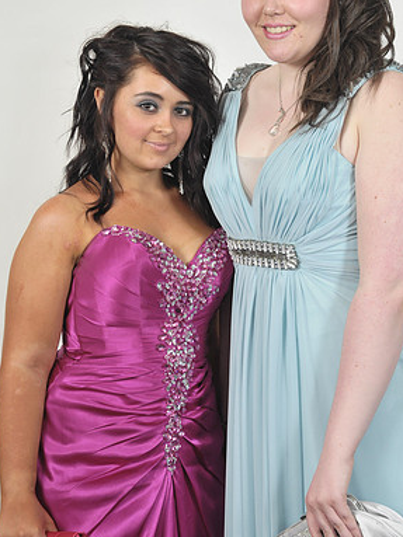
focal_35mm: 102
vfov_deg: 19.2
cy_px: 215
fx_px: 1584
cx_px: 253
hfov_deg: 14.5
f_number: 7.1
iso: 1000
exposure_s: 1/160
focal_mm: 70
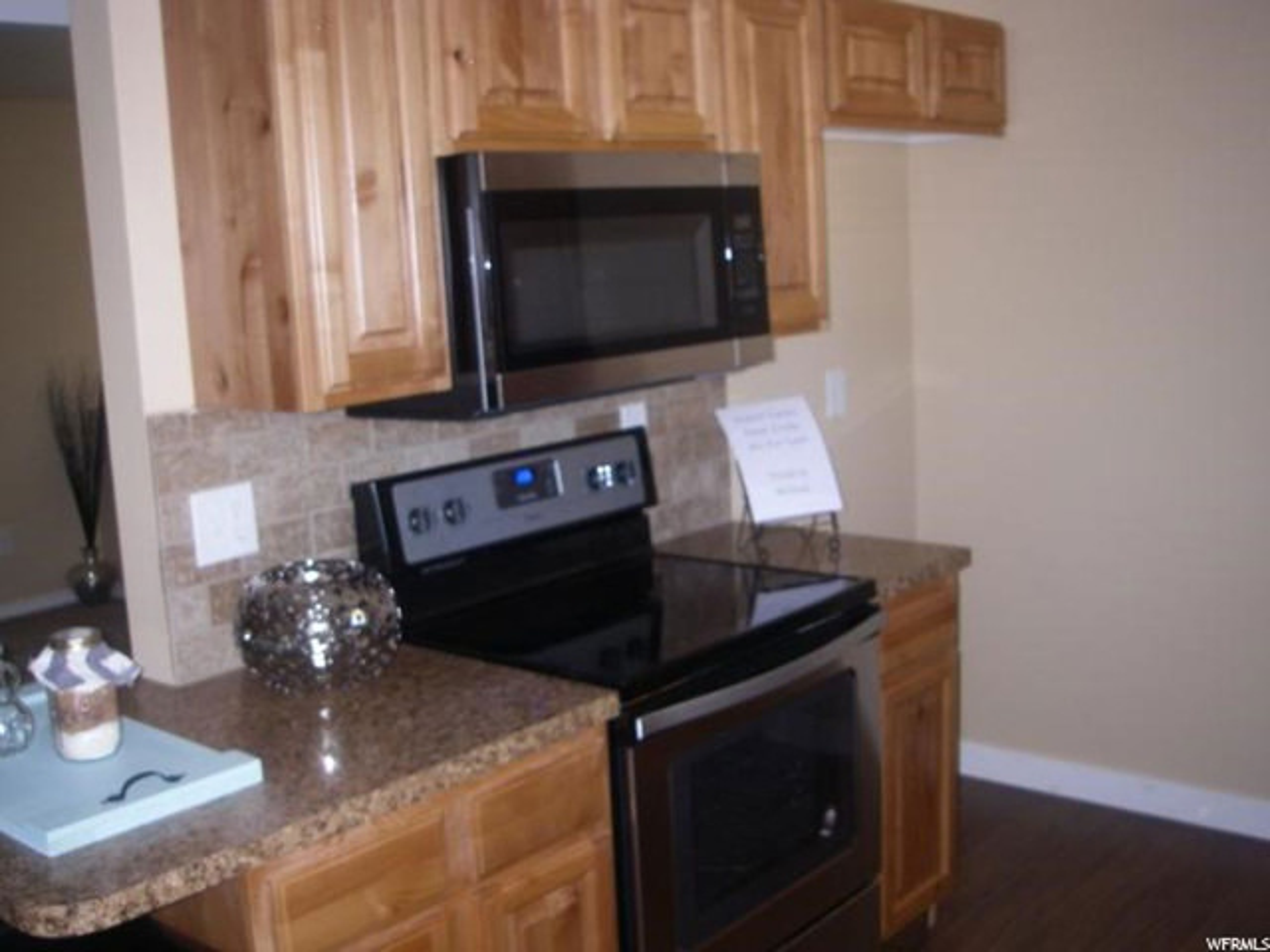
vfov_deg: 37.7
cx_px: 635
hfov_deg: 49.0
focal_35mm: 38
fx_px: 1394
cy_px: 476
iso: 200
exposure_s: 1/40
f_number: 3.3
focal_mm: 6.3
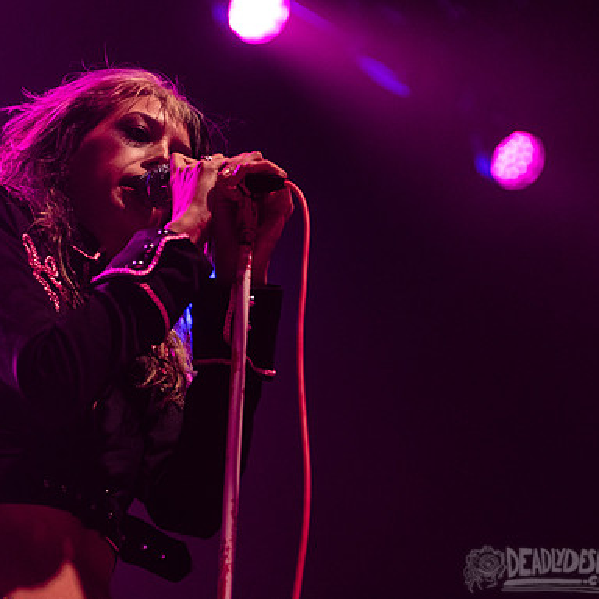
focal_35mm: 114
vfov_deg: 15.3
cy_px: 257
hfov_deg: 15.3
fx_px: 2232
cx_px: 318
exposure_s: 1/200
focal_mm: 70
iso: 2500
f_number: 3.2
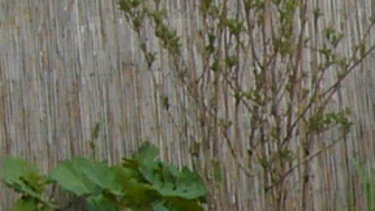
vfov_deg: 2.8
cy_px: 507
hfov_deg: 4.8
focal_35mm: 426
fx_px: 4236
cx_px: 1264
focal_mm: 9.1
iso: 80
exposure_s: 1/250
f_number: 3.5
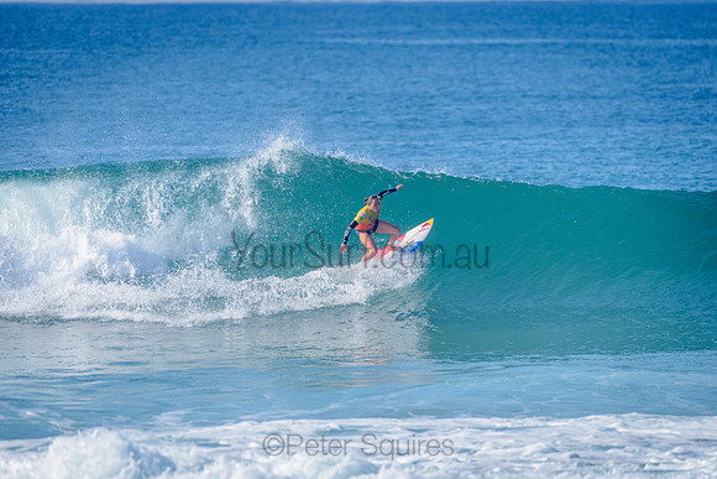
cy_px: 240
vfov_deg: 2.7
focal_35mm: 505
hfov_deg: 4.1
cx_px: 358
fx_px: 10063
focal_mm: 500
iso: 180
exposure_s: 1/2000
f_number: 5.6
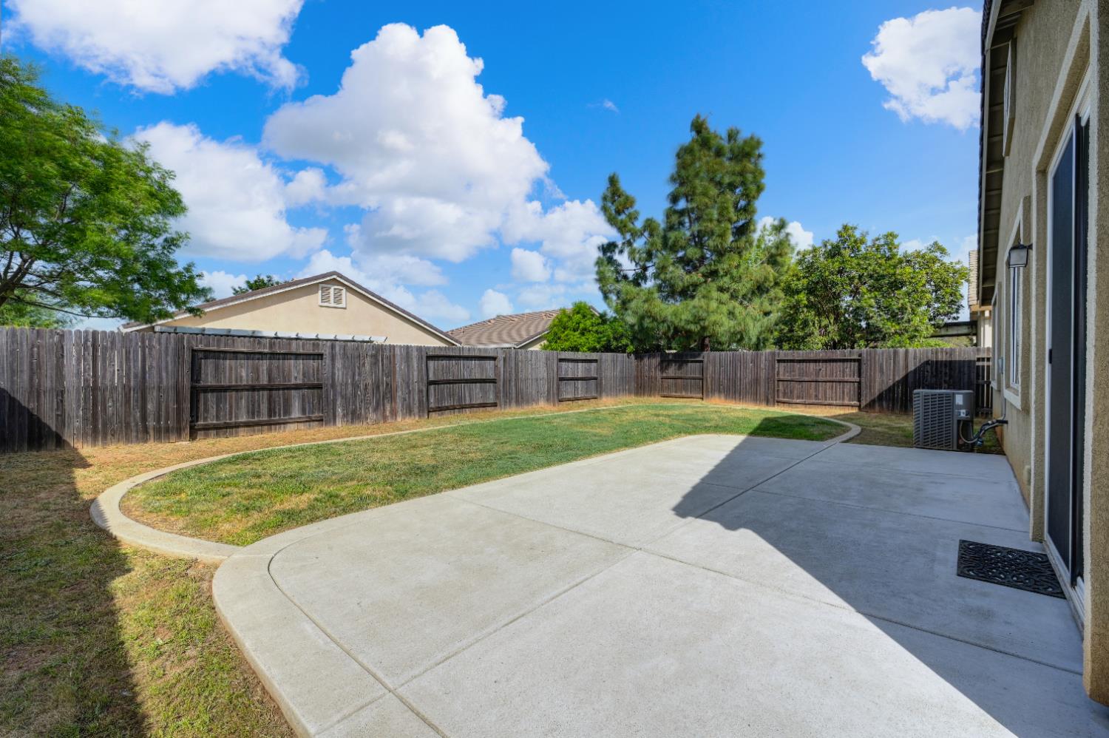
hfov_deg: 100.4
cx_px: 554
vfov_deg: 77.2
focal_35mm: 15
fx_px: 462
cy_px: 369
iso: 500
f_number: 13
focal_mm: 15
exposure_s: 1/640
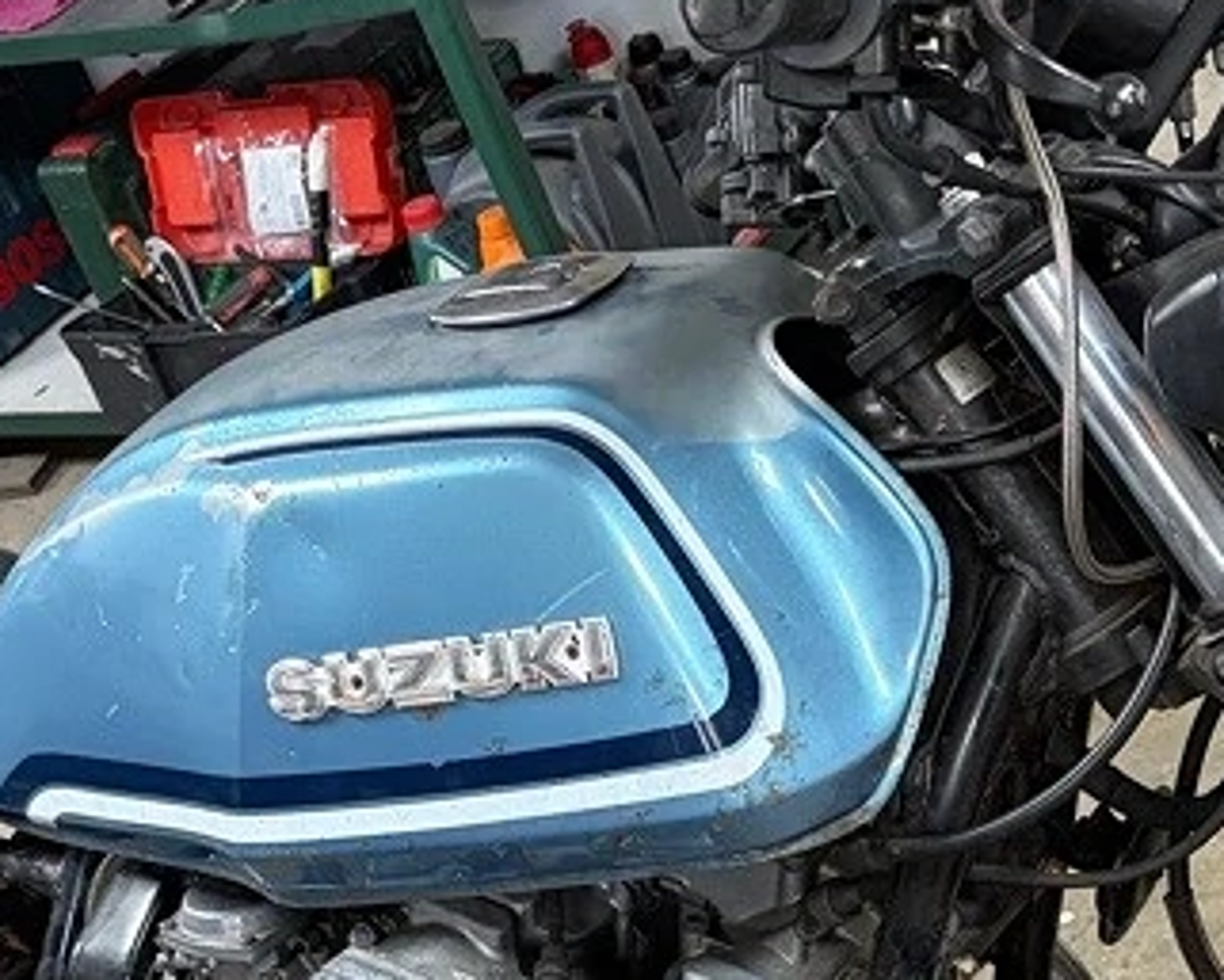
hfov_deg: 24.0
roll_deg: +22.5
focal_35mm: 79
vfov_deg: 19.0
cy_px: 919
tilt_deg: -35.2
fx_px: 2863
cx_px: 797
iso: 200
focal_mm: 5.96
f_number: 1.6
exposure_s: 1/50
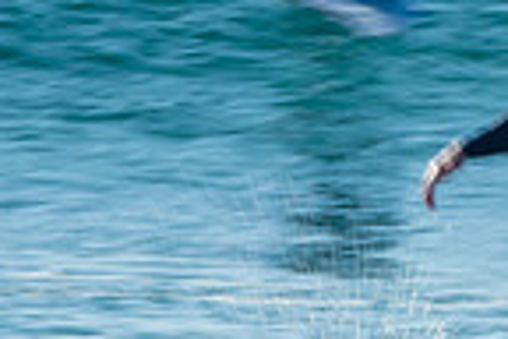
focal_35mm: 2409
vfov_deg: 0.6
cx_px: 610
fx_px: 33991
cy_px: 376
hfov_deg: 0.9
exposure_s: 1/30
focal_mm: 400
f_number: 22
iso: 100
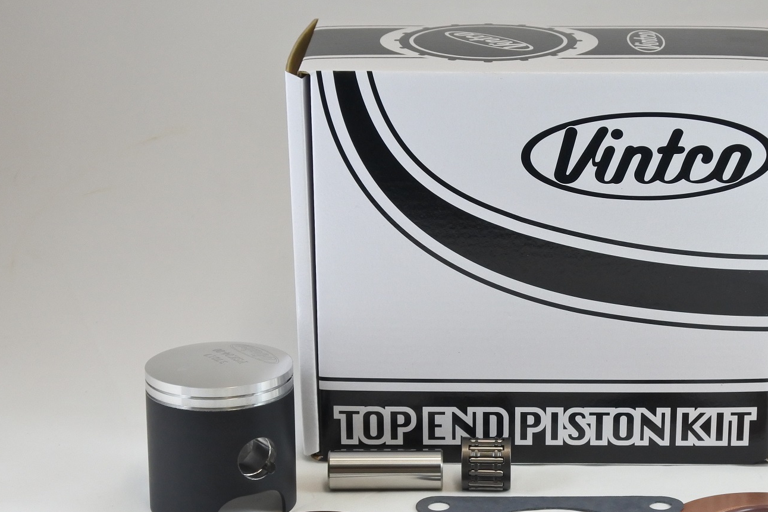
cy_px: 346
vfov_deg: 18.1
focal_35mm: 75
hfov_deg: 26.8
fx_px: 1600
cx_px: 517
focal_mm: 20.6
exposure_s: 1/125
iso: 500
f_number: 4.8
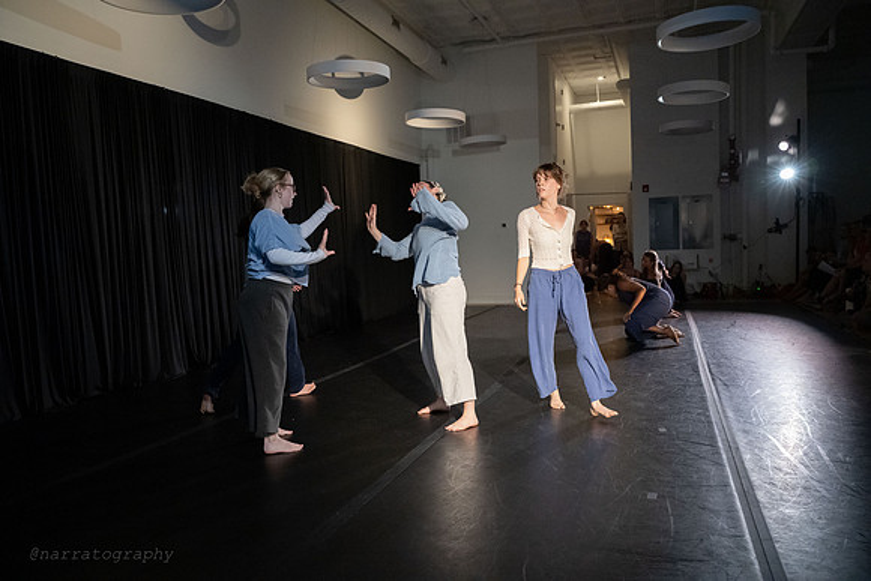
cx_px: 436
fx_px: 678
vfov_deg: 46.4
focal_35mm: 28
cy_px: 290
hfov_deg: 65.5
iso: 6400
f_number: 4
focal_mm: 28
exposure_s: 1/400
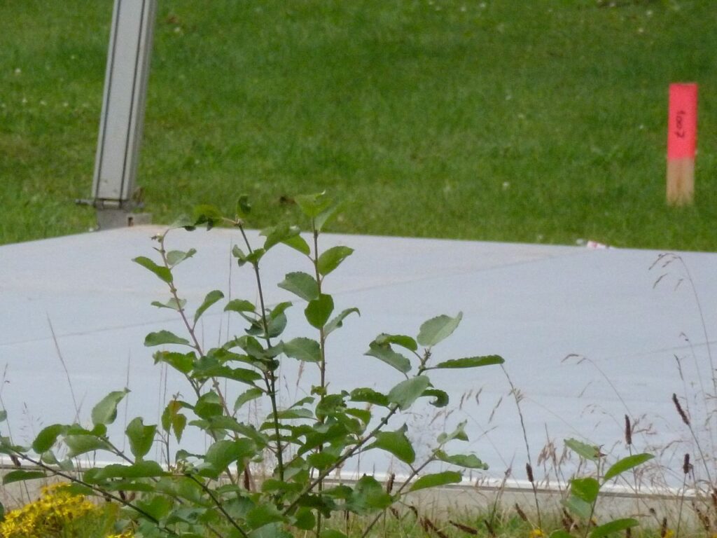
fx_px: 14934
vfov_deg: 2.1
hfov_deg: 2.8
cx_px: 358
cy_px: 269
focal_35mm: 721
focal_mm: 68.8
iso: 400
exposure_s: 1/250
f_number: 5.9
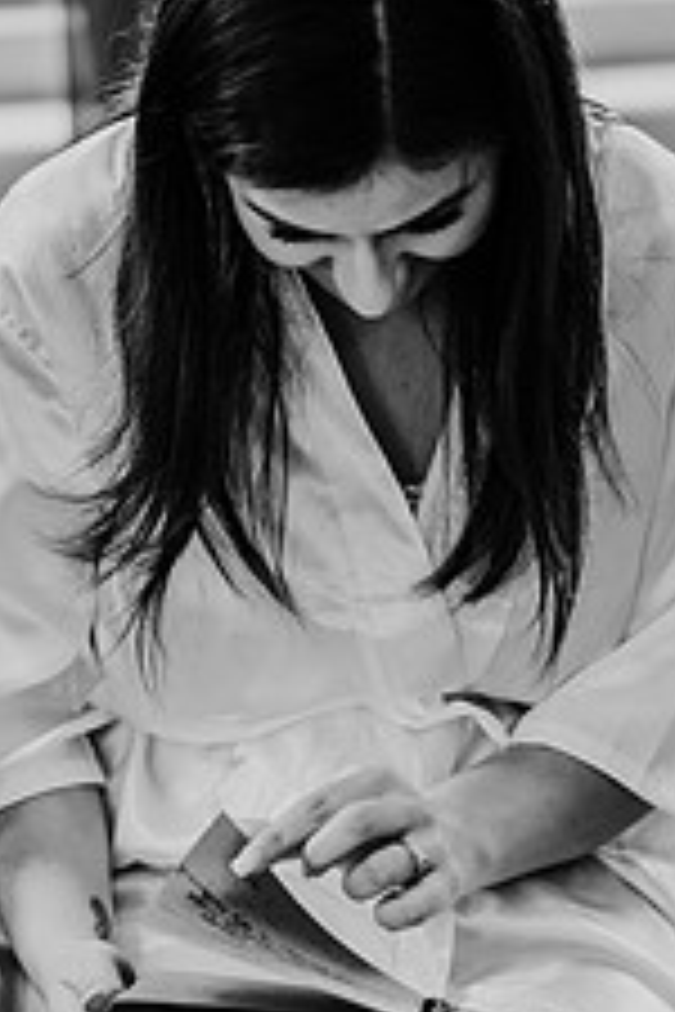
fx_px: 4781
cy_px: 679
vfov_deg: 12.1
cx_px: 335
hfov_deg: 8.1
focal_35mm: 170
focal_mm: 85
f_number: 1.8
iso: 400
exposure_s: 1/160
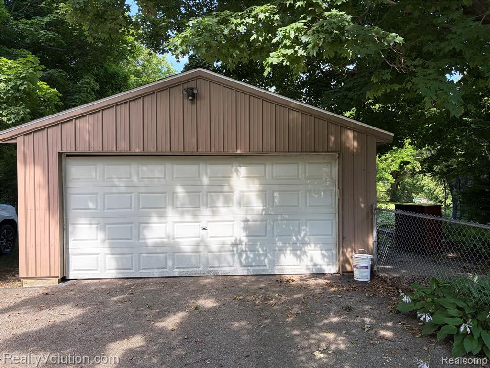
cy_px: 184
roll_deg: +0.5
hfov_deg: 67.3
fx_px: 368
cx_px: 245
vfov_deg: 53.1
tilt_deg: +0.5
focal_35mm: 26
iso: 64
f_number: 1.6
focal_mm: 5.96
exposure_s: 1/566
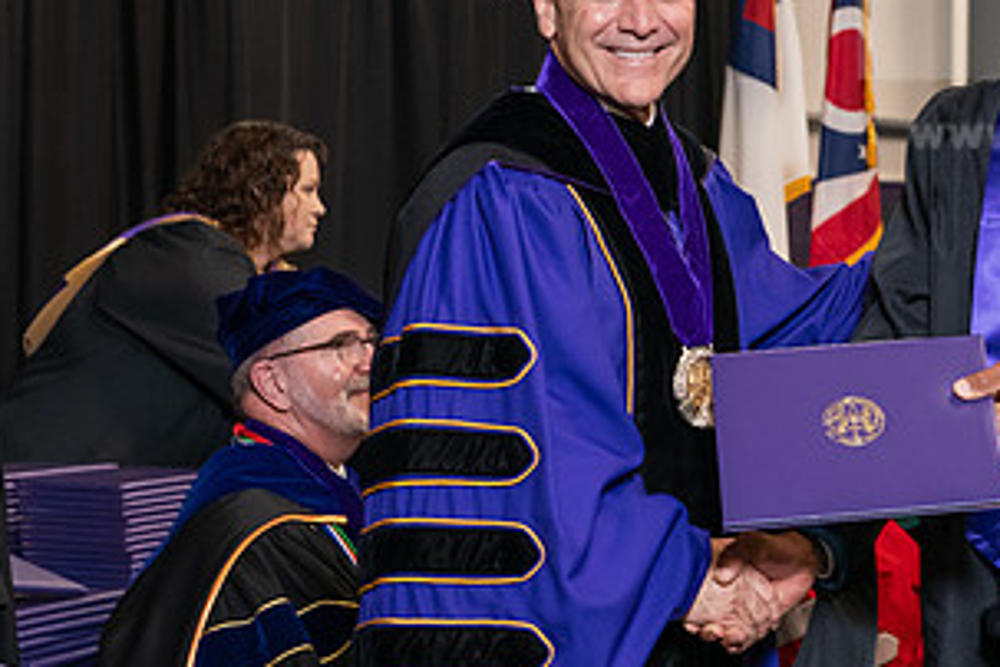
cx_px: 759
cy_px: 203
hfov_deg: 18.3
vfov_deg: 12.3
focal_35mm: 111
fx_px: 3083
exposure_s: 1/125
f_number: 5
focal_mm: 58
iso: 2000
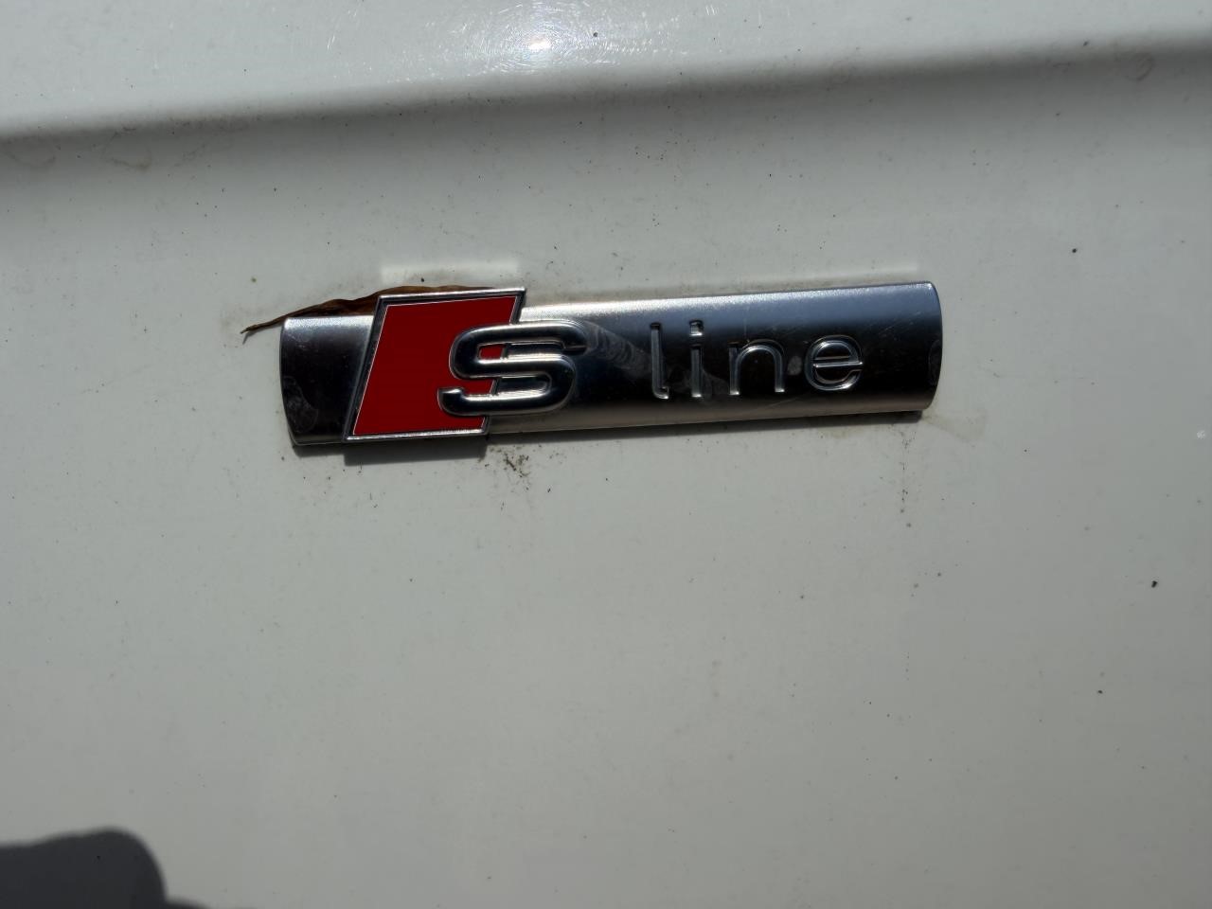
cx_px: 606
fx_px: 840
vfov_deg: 56.8
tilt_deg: -20.4
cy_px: 454
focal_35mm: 24
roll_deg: +0.5
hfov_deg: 71.6
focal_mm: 2.22
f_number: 2.2
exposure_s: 1/3788
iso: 20
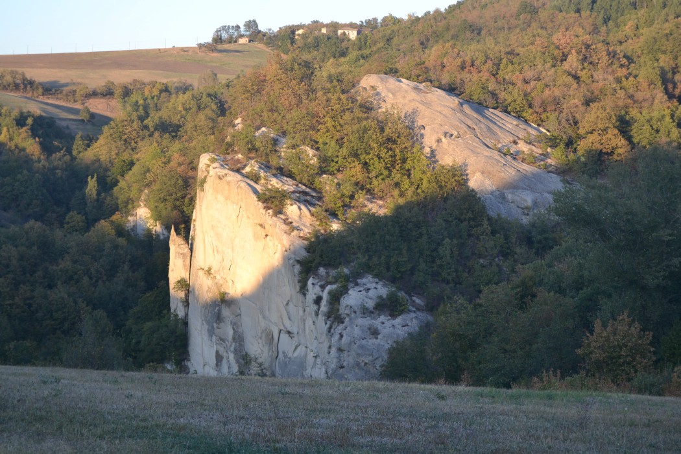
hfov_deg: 24.6
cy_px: 227
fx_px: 1561
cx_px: 340
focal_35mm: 82
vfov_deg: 16.6
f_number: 5.6
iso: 180
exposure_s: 1/125
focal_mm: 55
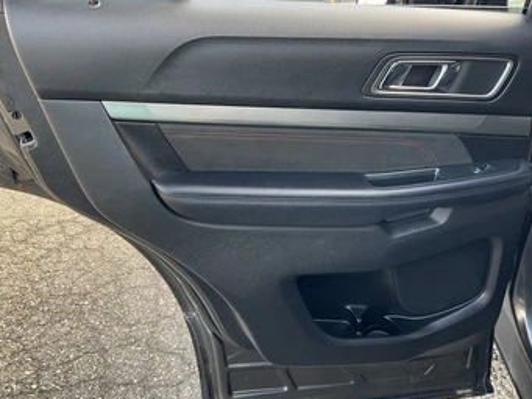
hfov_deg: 53.9
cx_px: 262
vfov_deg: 41.8
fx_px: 523
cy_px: 195
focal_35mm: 34
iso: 40
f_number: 1.8
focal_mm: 3
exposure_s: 1/122
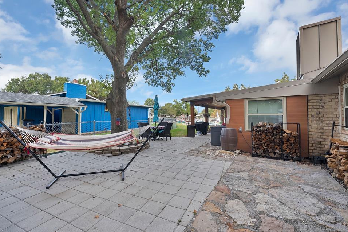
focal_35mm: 15
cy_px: 113
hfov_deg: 100.3
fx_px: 145
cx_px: 165
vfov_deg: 77.3
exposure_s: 1/25
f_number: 9
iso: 640
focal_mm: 14
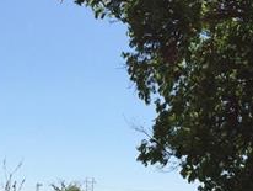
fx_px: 659
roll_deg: -1.7
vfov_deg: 16.4
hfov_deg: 21.6
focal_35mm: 90
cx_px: 65
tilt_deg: +7.3
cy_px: 136
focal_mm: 4.15
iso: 32
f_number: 2.2
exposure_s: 1/3165
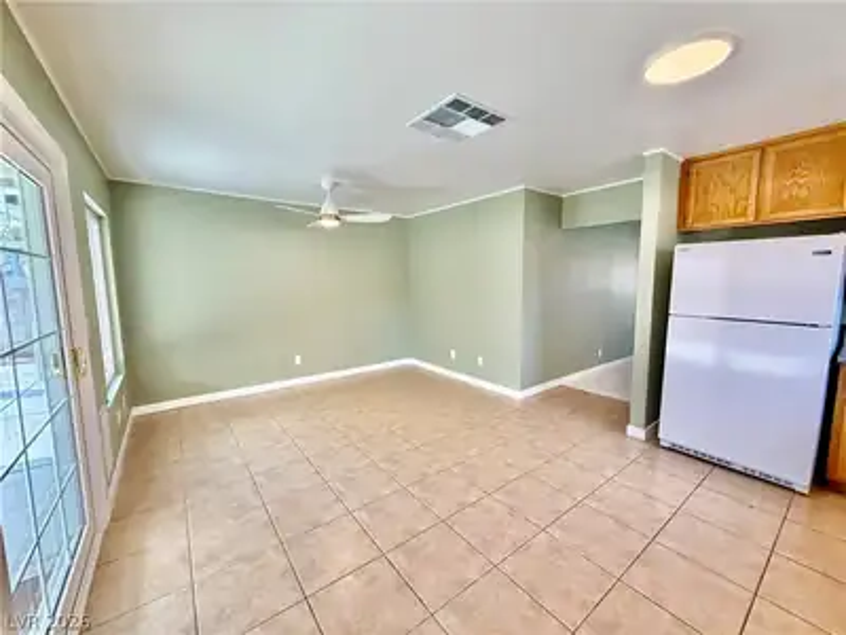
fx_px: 342
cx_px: 423
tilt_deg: -6.7
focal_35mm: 14
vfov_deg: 85.7
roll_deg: +0.1
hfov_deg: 102.1
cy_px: 318
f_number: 2.2
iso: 160
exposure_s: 1/120
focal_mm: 2.22
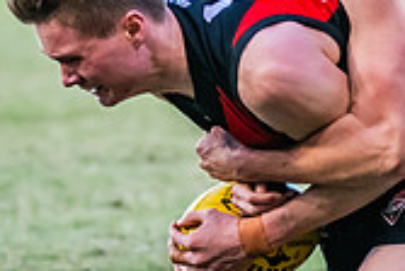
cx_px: 316
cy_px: -85
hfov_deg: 3.3
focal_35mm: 631
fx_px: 7111
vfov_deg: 2.2
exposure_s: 1/1600
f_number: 4
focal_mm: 170
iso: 2500
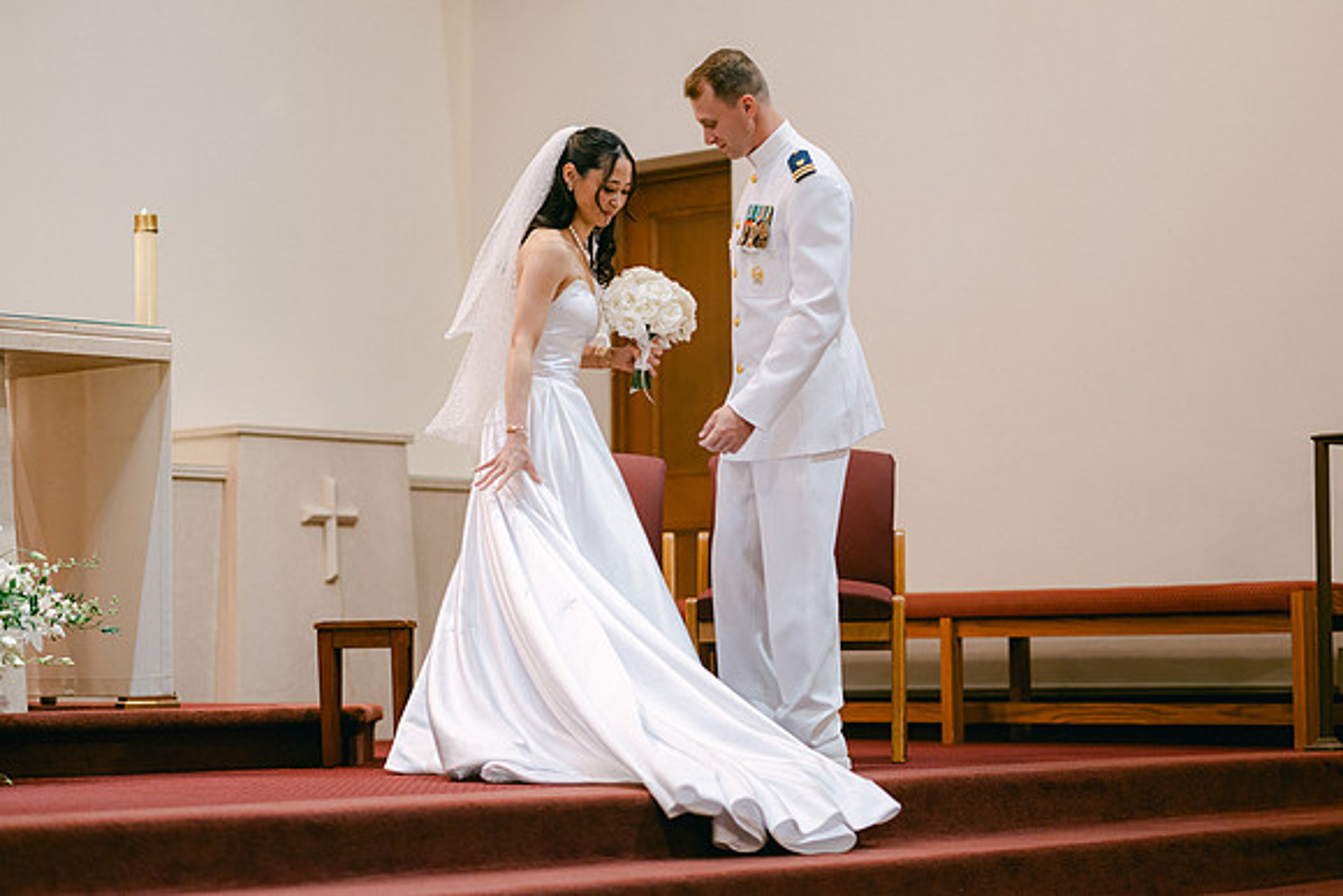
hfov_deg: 23.7
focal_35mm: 86
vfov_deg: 15.9
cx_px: 675
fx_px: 3205
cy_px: 448
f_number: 1.8
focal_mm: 85
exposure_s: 1/125
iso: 450
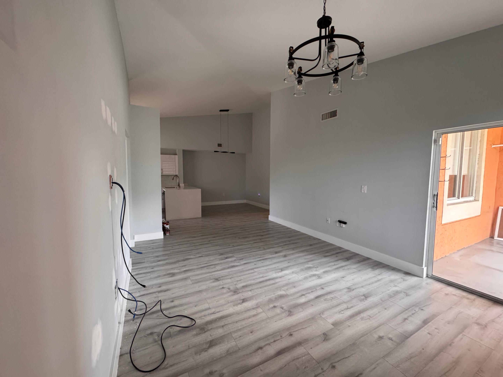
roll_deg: +0.0
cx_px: 252
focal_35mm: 14
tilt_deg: -4.3
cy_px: 188
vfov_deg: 85.7
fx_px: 203
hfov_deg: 102.1
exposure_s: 1/94
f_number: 2.2
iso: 320
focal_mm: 2.22
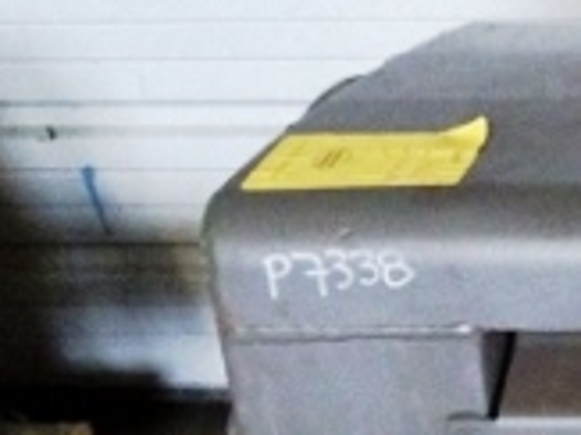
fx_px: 2164
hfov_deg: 13.7
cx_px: 1027
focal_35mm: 129
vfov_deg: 11.2
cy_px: 547
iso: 500
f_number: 2.4
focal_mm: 4.28
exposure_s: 1/15
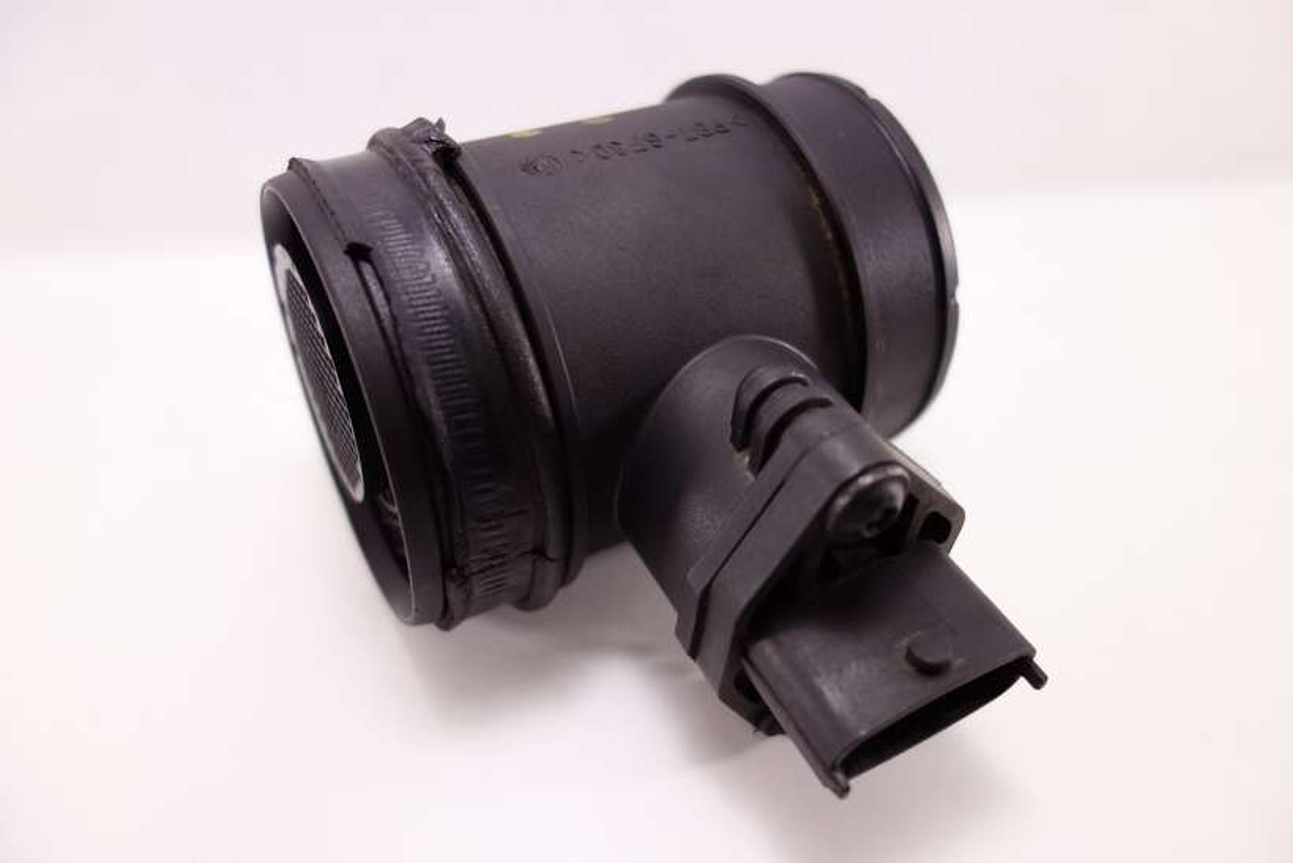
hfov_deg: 65.5
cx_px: 646
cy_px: 432
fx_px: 1006
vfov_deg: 46.4
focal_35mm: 28
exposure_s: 1/100
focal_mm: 10.4
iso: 125
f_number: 2
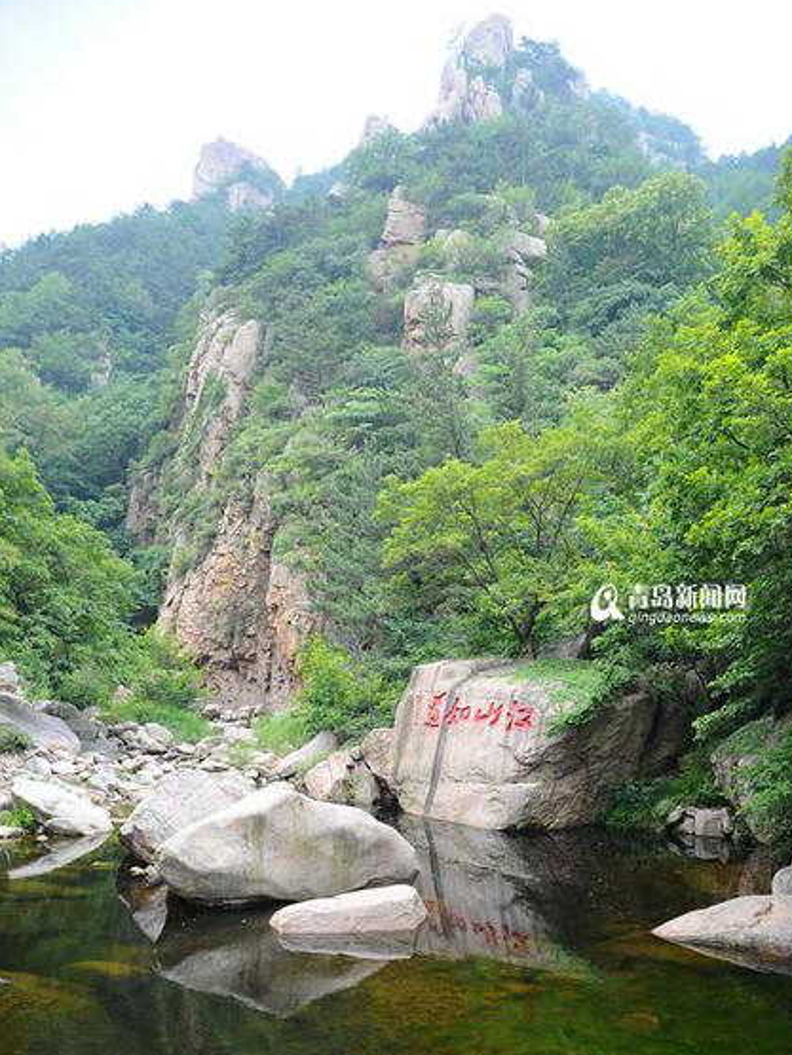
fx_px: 946
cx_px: 403
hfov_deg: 45.4
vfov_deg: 58.1
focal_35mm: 31
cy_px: 598
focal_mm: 28
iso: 200
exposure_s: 1/400
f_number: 3.2
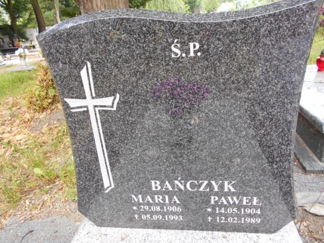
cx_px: 162
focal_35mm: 26
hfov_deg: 67.3
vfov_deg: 53.1
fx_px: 243
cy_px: 122
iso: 80
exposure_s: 1/40
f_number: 3.2
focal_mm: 4.6
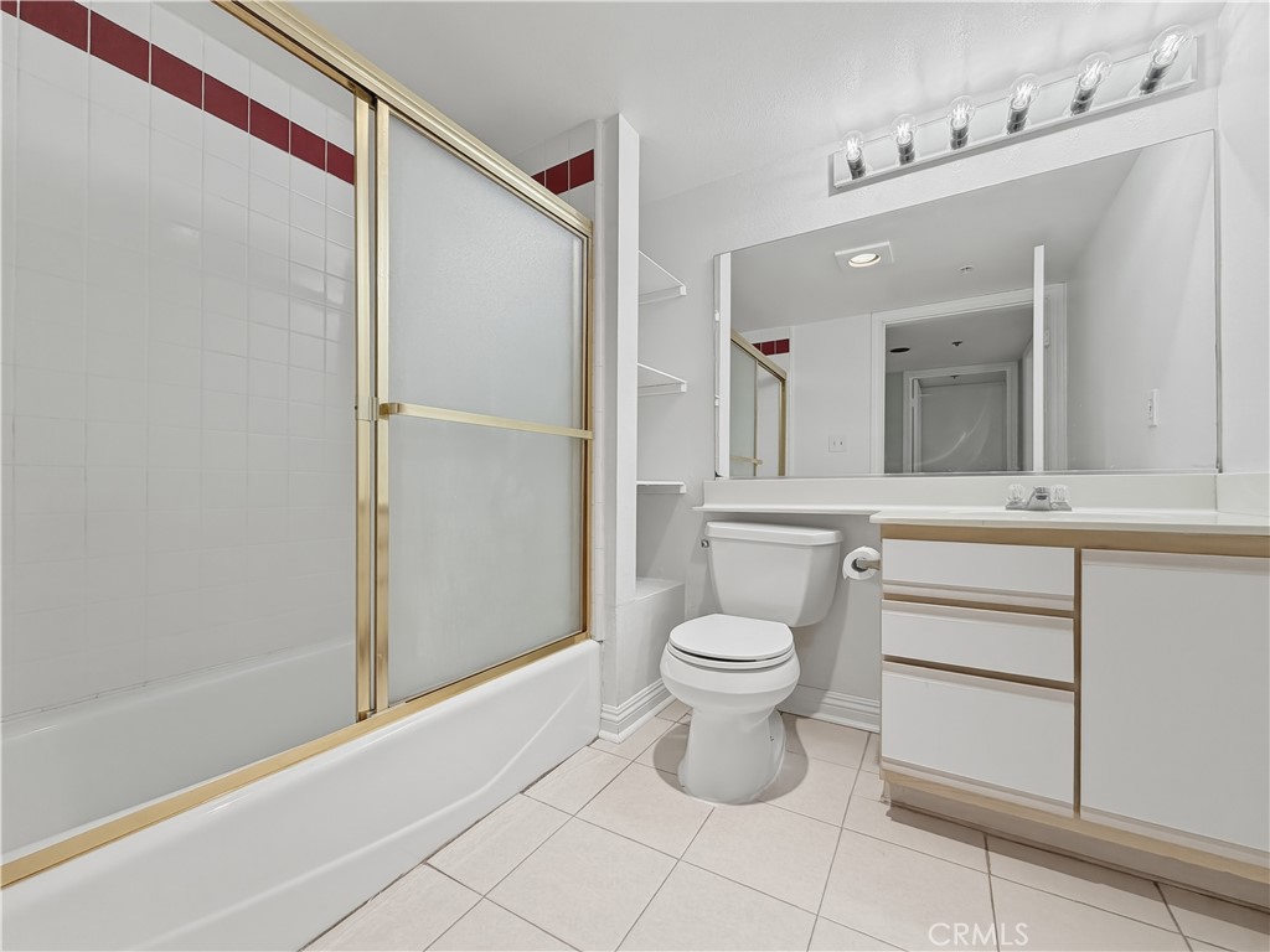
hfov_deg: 102.1
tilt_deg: +0.7
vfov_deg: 85.7
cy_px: 476
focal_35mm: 14
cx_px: 635
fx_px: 514
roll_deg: -0.3
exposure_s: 1/120
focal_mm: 2.2
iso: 80
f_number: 2.2
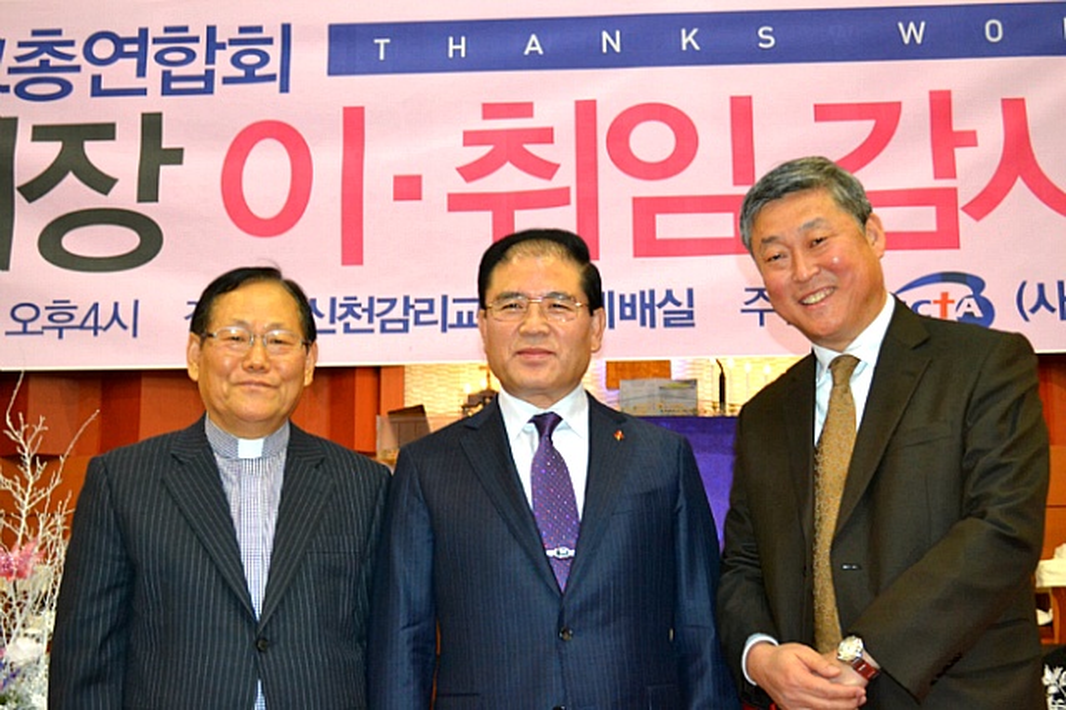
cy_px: 355
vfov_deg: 28.0
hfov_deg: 41.1
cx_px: 533
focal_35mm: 48
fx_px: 1421
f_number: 4.8
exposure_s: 1/60
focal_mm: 32
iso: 1800
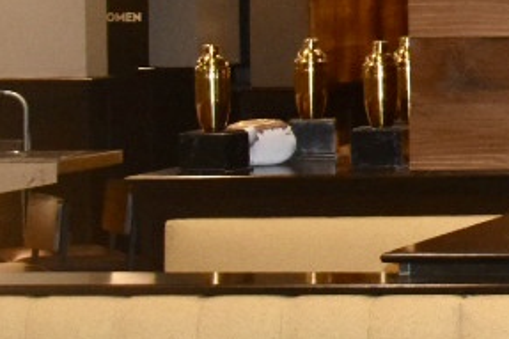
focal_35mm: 195
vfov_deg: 7.0
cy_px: 14
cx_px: 1263
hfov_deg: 9.3
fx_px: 2753
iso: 2000
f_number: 3.8
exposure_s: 1/60
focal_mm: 23
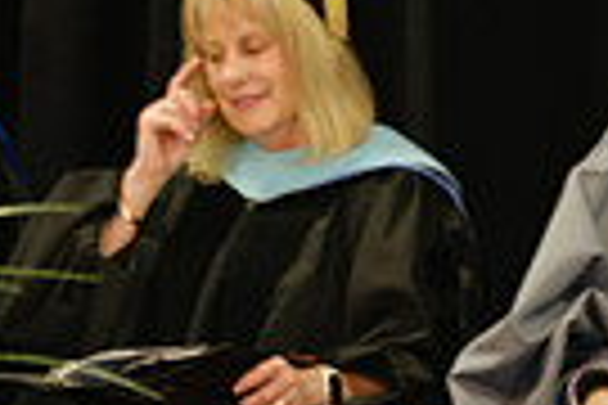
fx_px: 6029
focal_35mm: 357
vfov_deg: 3.8
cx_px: -248
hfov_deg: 5.7
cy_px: -425
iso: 1250
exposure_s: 1/125
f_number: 2.8
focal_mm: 55
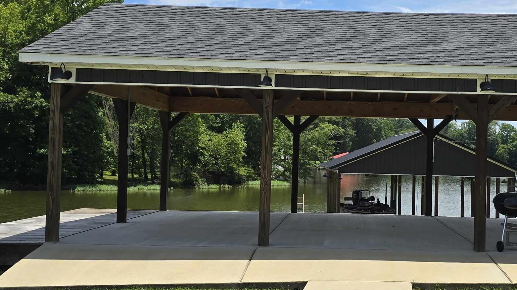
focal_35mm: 50
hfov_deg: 41.0
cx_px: 326
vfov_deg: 23.9
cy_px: 150
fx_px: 685
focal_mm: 6.3
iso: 12
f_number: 1.7
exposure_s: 1/1314
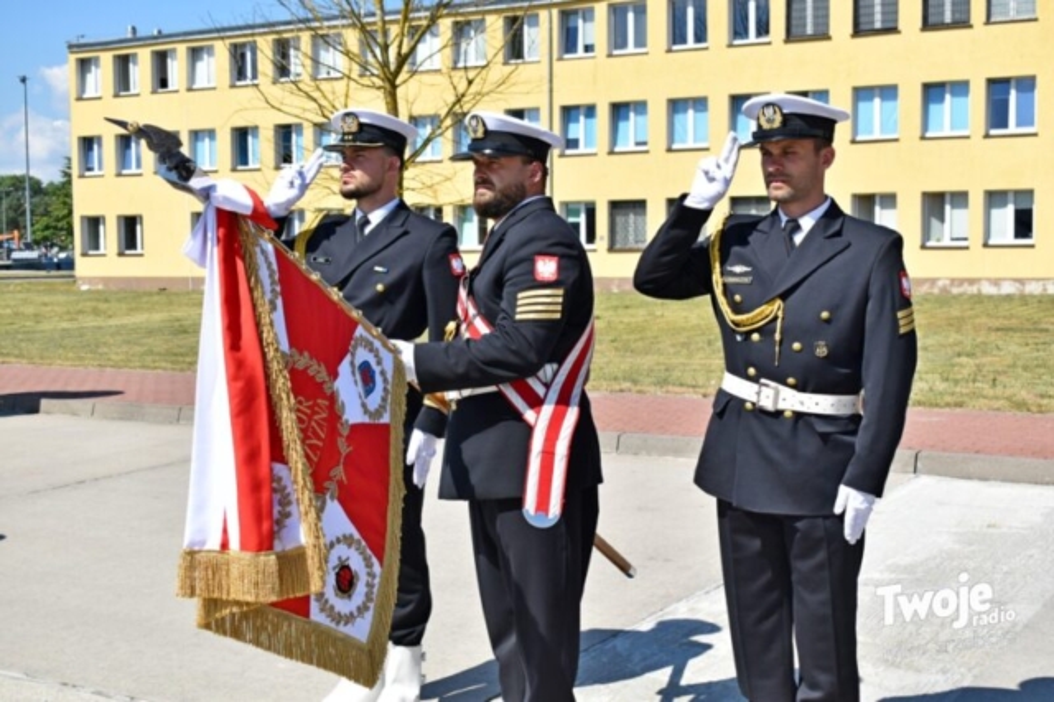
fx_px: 1405
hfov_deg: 41.1
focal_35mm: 48
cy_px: 351
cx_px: 527
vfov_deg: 28.0
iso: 400
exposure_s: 1/1600
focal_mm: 32
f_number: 6.3
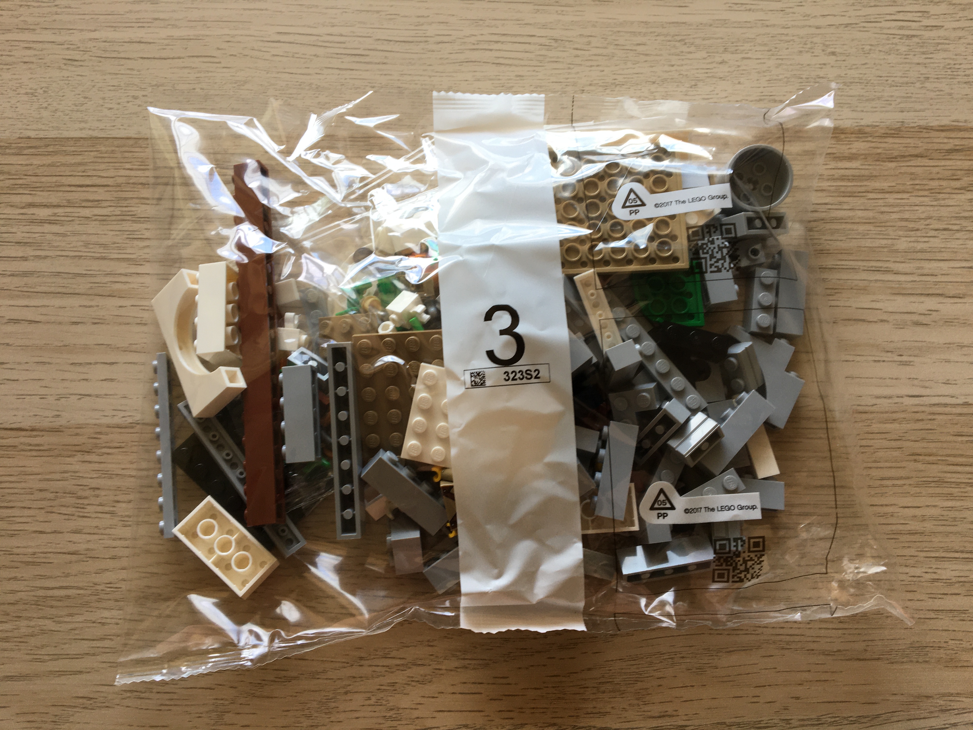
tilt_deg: -79.9
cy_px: 365
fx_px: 815
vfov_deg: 48.2
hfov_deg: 61.7
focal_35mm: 29
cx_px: 486
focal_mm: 4.15
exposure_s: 1/50
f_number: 2.2
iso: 32
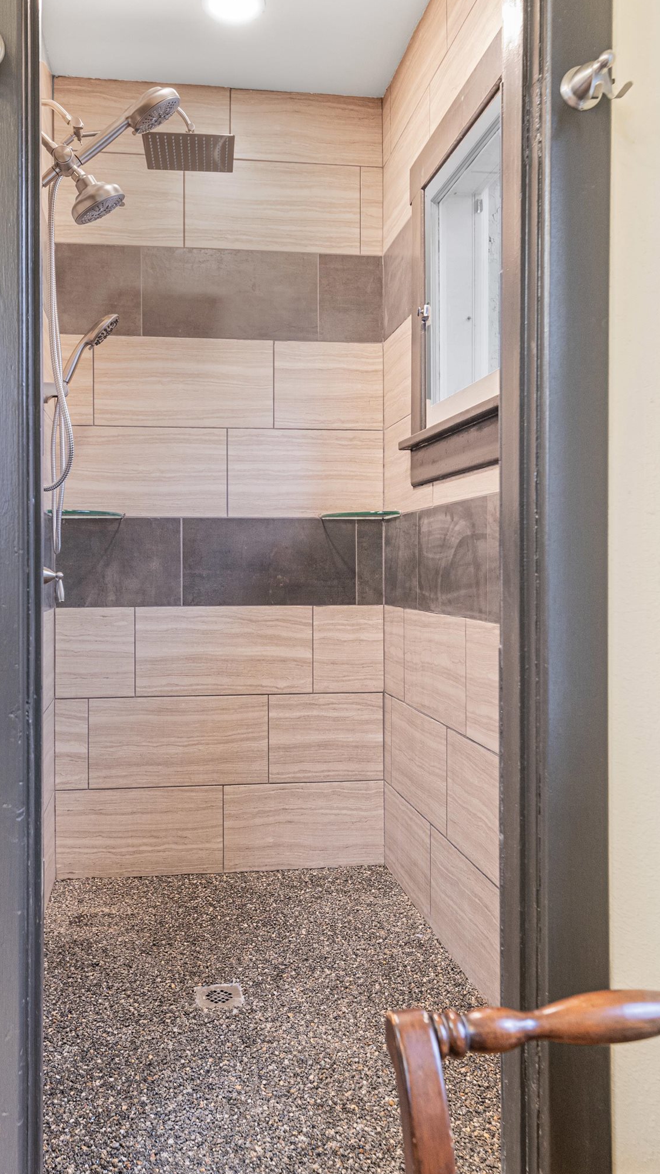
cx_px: 269
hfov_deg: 40.0
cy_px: 567
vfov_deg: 66.0
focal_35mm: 29
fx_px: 902
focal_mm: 24
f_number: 4.5
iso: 1600
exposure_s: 1/20
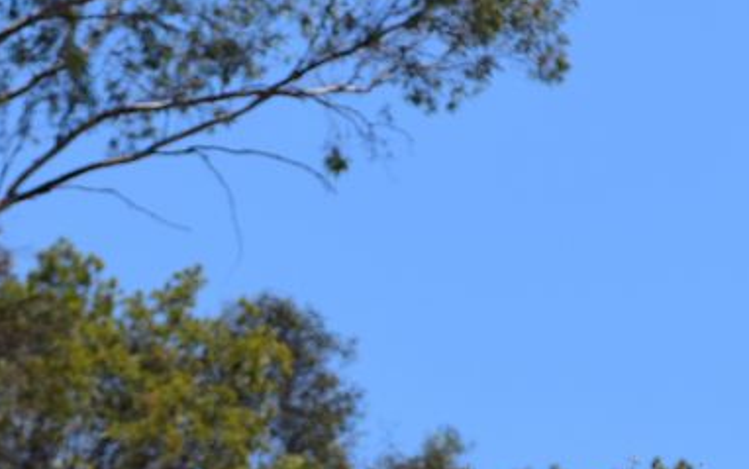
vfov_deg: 2.0
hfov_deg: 3.3
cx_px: 261
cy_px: 645
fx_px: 13088
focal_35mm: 641
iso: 360
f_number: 4
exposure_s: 1/1000
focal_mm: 200
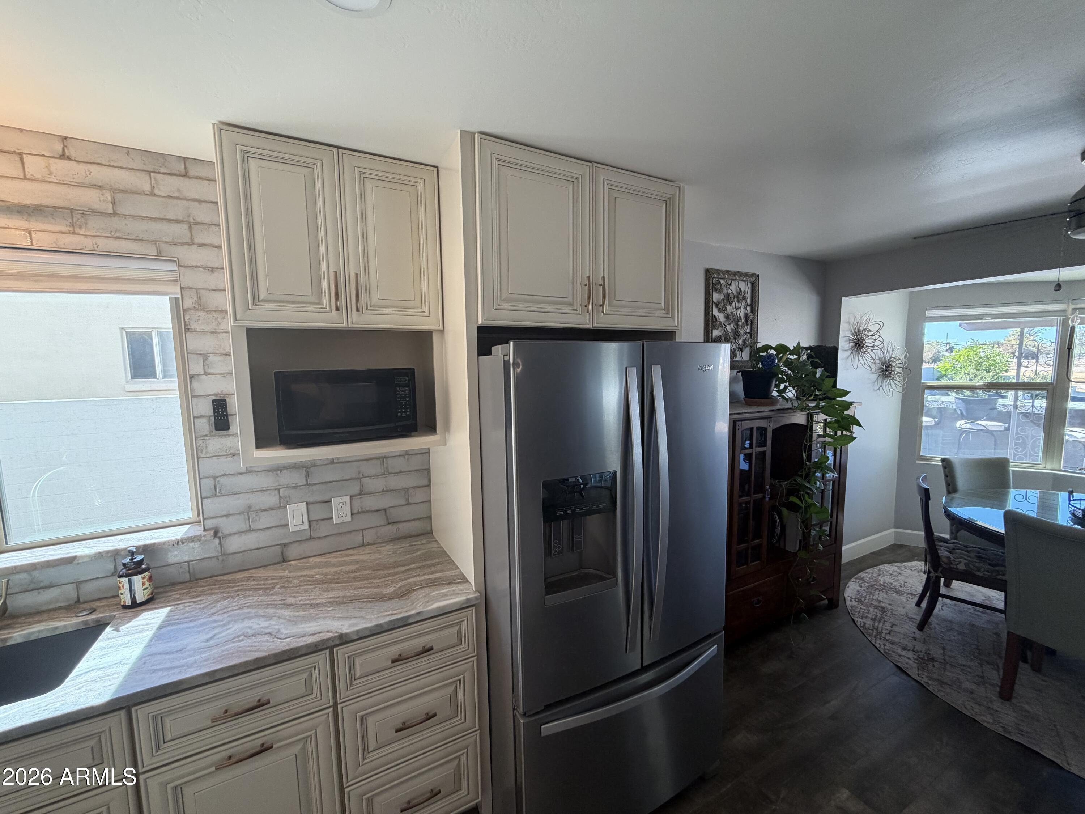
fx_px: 439
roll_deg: +0.7
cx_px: 542
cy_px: 407
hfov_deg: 102.1
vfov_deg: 85.7
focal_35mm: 14
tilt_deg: -6.0
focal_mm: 2.22
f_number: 2.2
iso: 160
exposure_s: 1/120
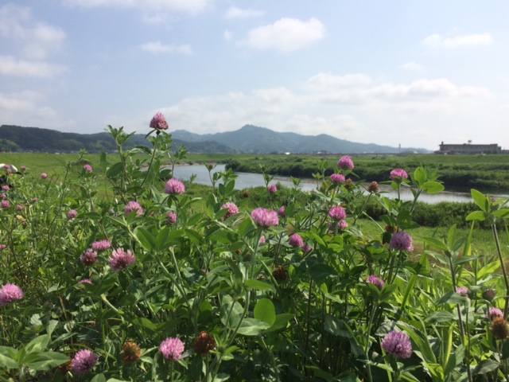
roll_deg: -0.3
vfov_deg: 48.2
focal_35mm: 29
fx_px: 426
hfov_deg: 61.7
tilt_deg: -6.4
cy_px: 191
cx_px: 254
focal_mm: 4.15
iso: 32
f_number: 2.2
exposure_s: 1/3731
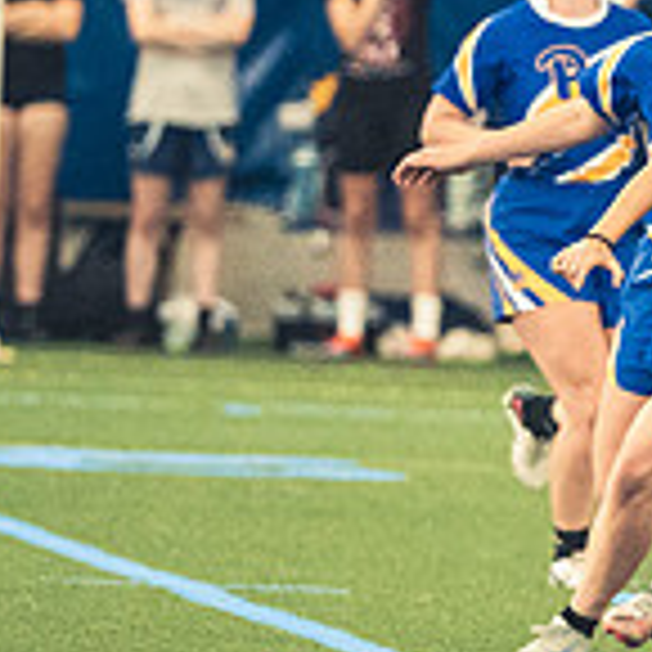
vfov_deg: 1.8
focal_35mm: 970
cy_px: 414
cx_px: 881
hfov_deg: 1.8
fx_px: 20670
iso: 12800
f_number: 2.8
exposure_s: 1/500
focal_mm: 190
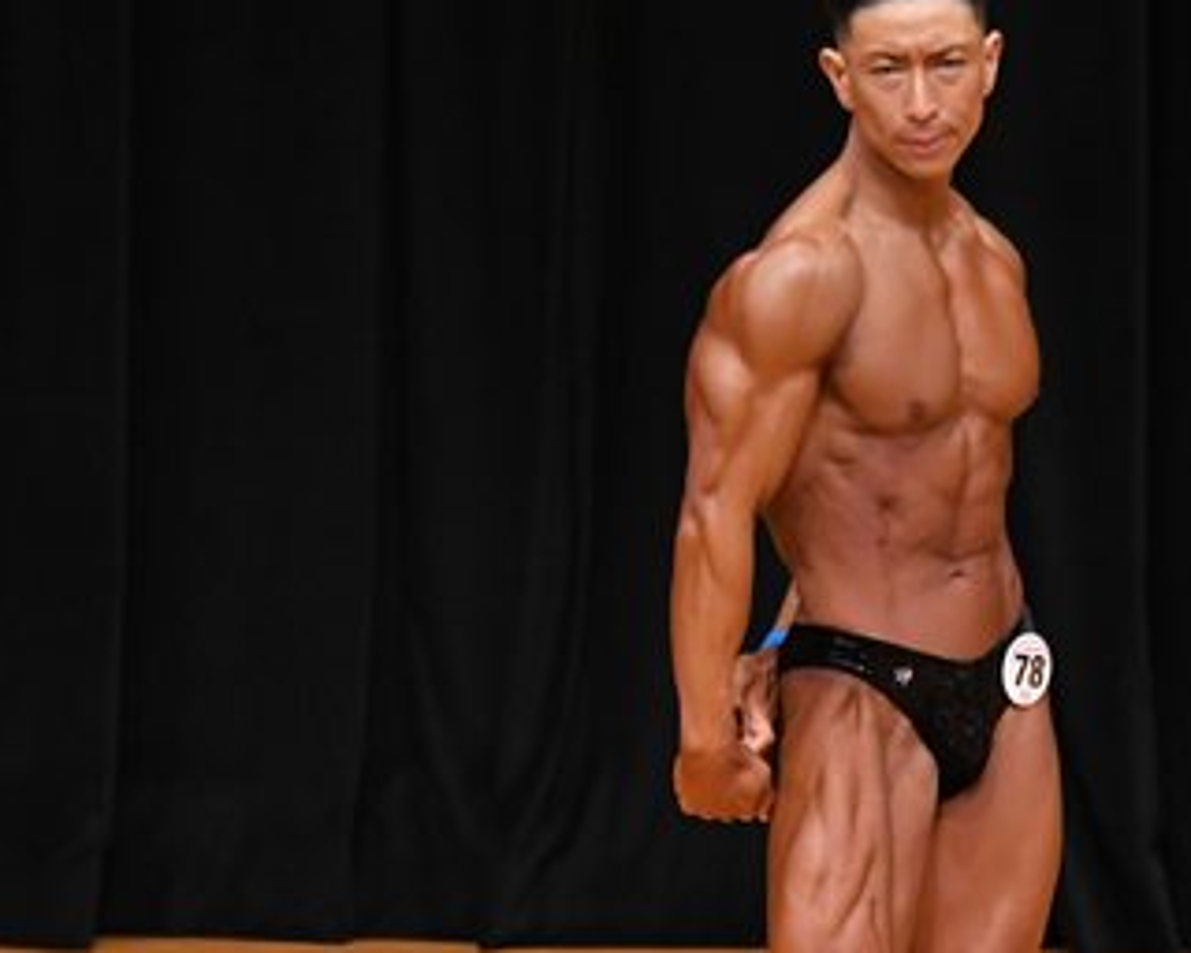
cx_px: 932
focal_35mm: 614
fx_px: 21643
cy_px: 663
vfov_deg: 2.5
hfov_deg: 3.2
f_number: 5.6
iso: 3200
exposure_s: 1/400
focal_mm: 180
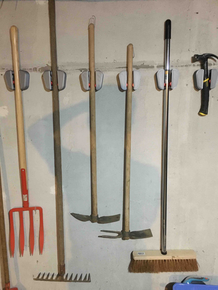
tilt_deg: -10.5
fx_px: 244
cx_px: 109
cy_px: 145
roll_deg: -0.7
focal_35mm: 29
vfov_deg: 61.7
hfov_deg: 48.2
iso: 500
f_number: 2.2
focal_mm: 4.15
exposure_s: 1/17
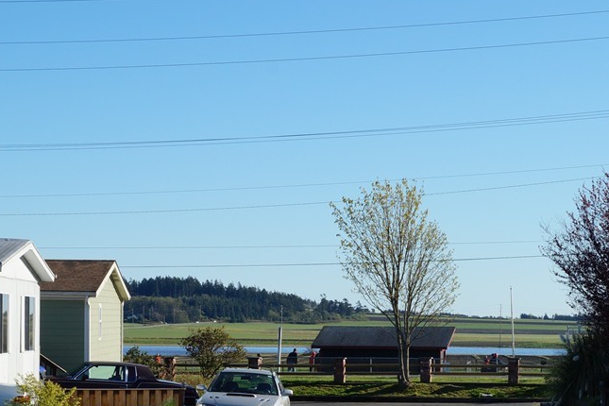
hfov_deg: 20.1
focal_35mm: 101
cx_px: 411
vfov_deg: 13.5
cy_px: 314
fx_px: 1708
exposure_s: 1/125
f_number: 13
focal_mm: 40
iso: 100
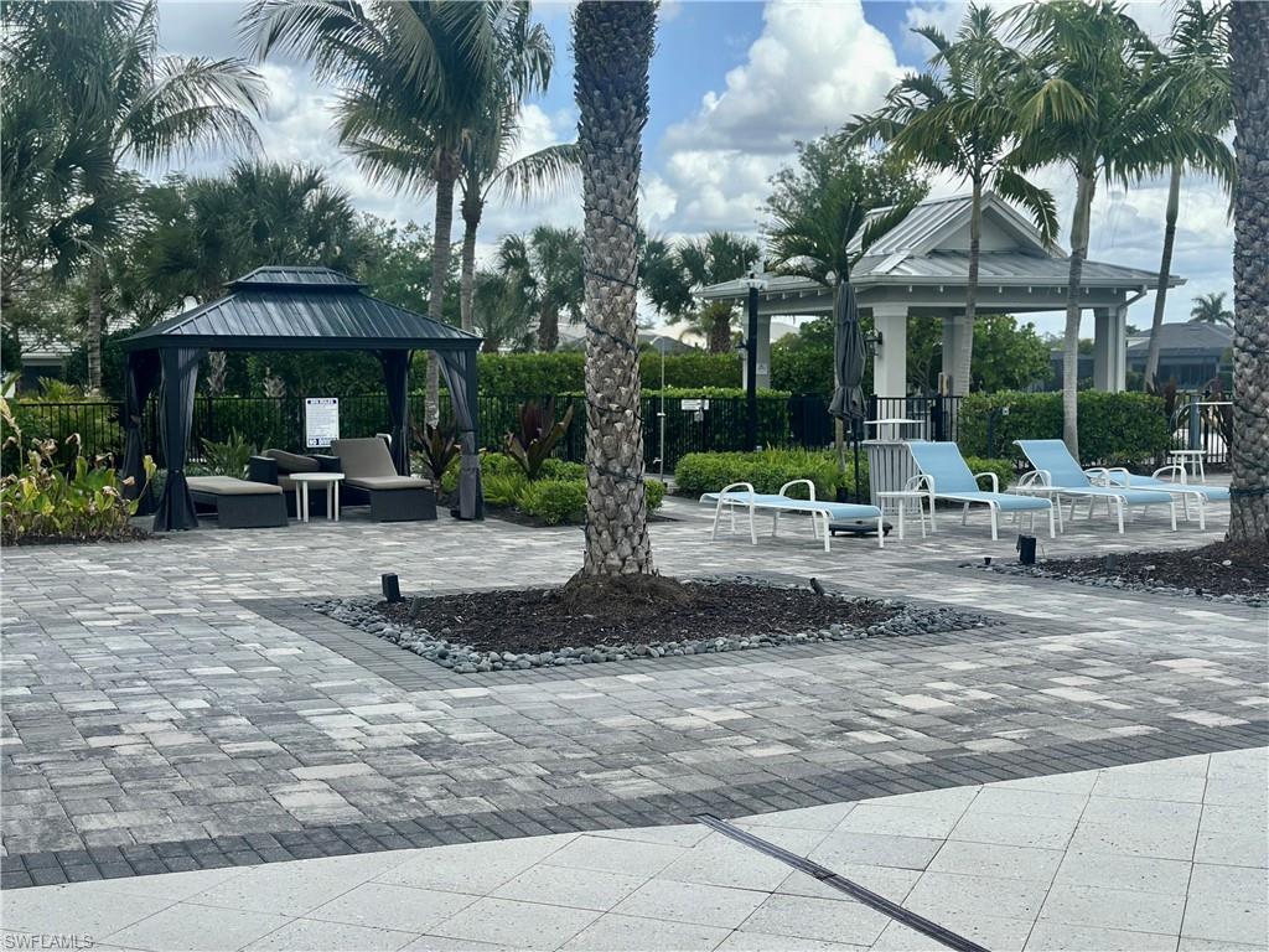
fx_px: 1760
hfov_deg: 39.7
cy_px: 476
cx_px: 634
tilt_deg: -2.1
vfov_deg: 30.3
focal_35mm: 48
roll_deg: +0.5
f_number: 1.78
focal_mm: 6.86
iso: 100
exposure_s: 1/2809
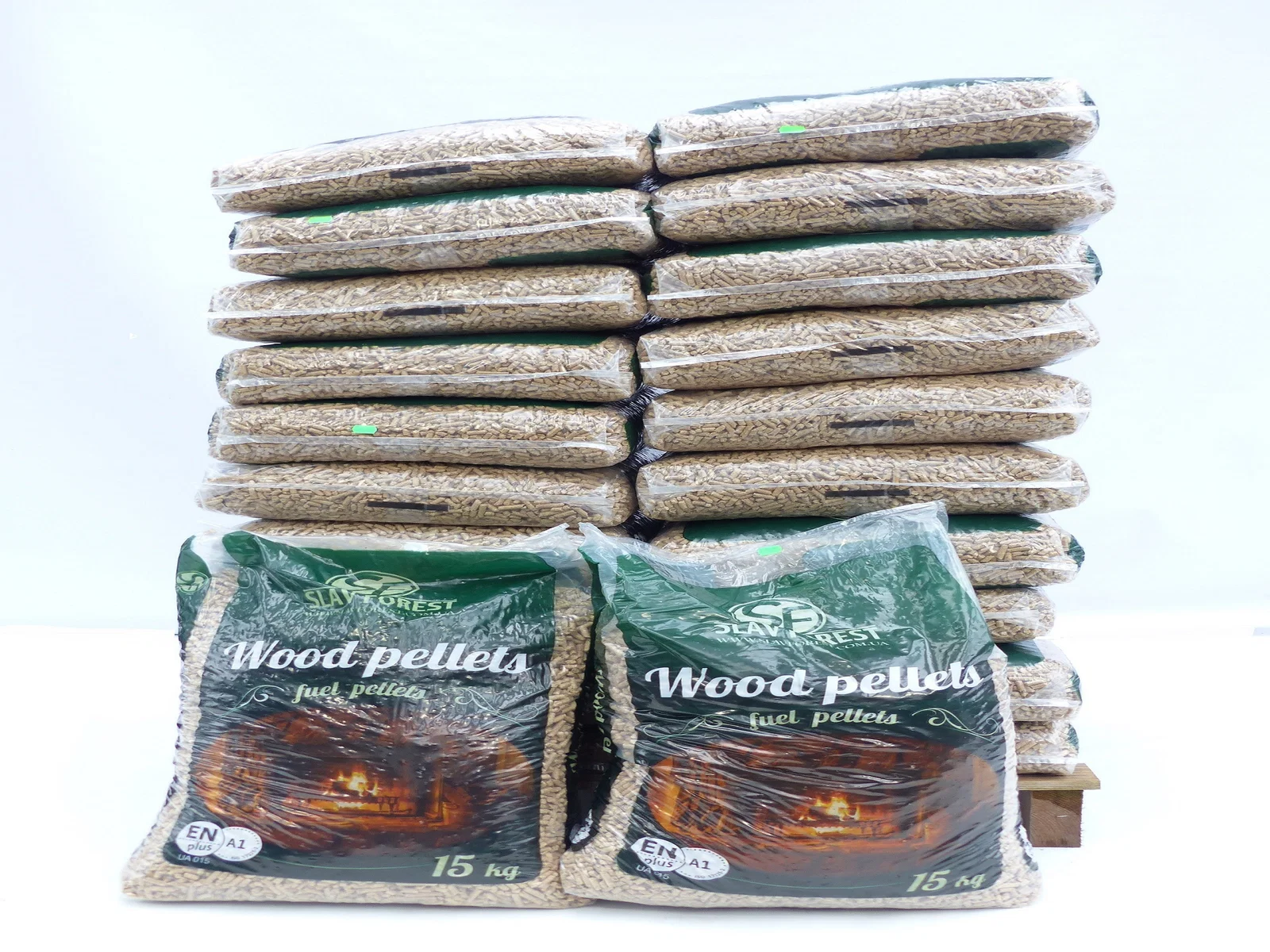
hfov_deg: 50.1
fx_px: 1357
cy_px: 476
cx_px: 635
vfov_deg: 38.7
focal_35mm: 37
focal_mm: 6.6
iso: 100
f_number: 2.8
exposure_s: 1/80
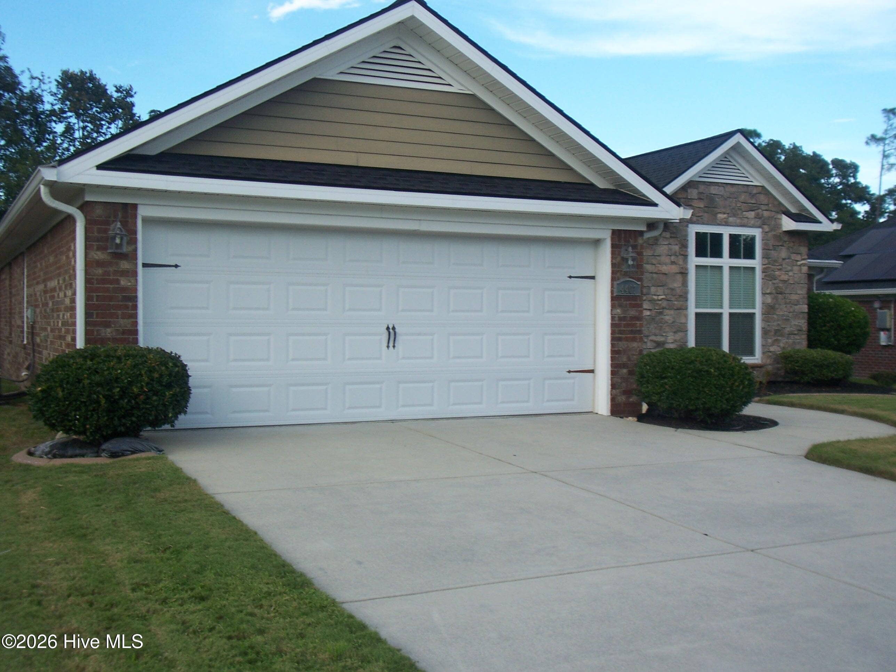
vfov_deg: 36.8
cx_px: 448
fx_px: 1009
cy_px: 336
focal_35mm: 39
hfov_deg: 47.9
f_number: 3.9
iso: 64
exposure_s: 1/200
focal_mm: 6.4
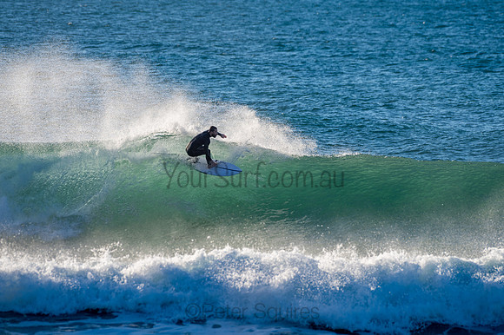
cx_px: 252
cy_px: 168
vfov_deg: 2.2
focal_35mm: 613
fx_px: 8573
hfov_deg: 3.4
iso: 64
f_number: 8
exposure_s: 1/320
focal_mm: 500
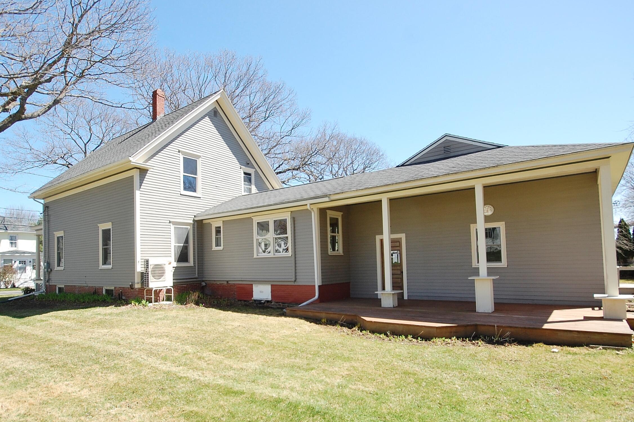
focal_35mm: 20
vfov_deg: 61.5
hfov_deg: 83.8
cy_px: 244
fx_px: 352
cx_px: 287
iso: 200
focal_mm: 10
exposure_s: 1/250
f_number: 8
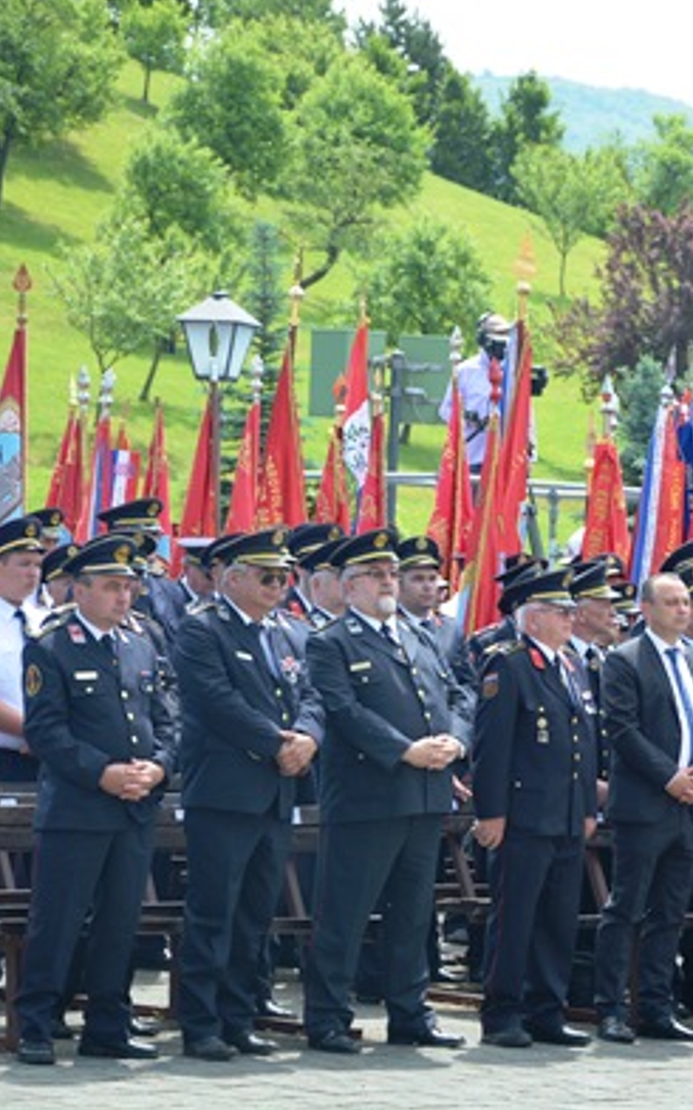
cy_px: 555
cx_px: 772
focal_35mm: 196
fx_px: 5916
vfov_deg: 10.7
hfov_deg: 6.7
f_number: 5.6
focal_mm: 85
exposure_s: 1/200
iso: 200
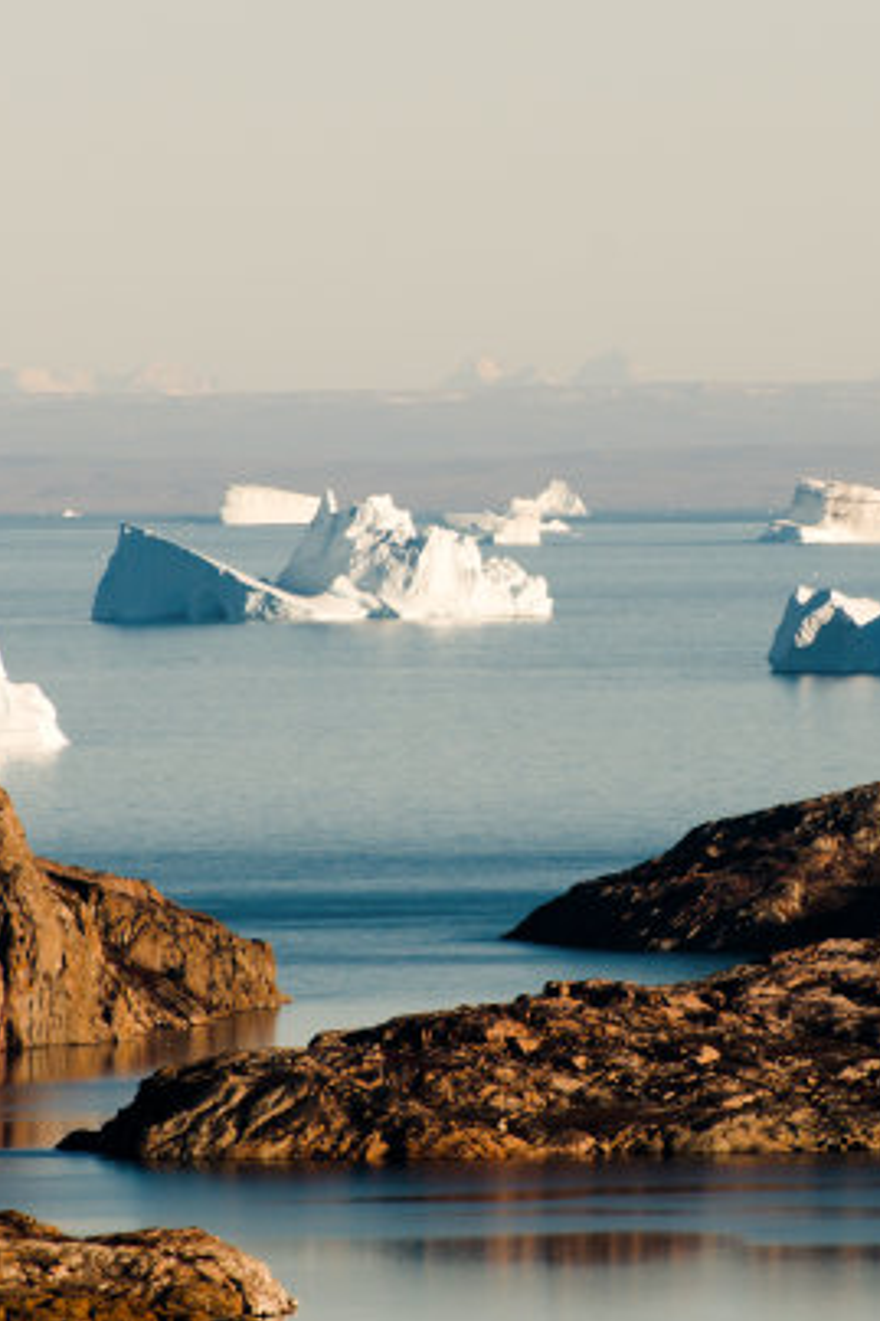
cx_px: 644
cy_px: 660
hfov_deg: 2.0
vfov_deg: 3.0
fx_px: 24989
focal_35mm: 681
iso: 220
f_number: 8
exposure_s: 1/1250
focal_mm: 300
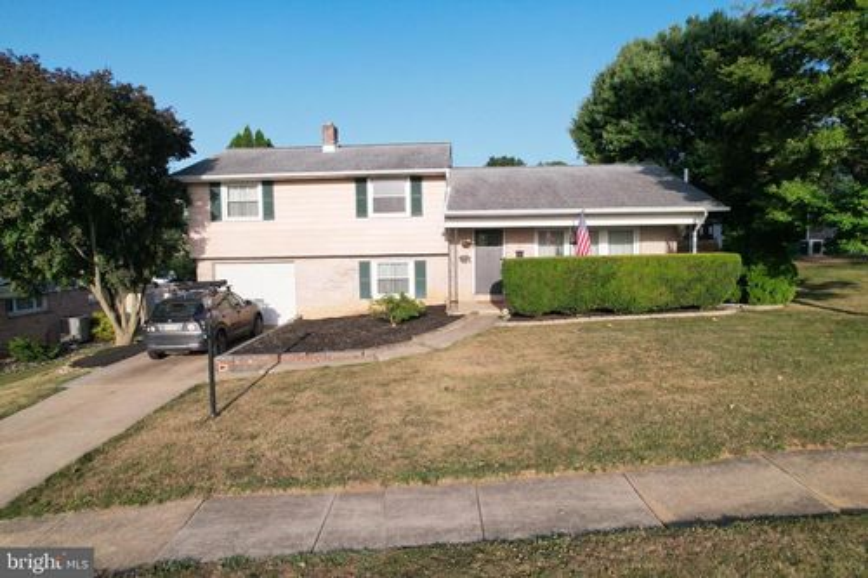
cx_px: 434
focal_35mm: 22
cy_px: 289
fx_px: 530
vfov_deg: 57.2
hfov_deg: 78.6
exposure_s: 1/120
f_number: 2.8
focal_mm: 8.38
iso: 150
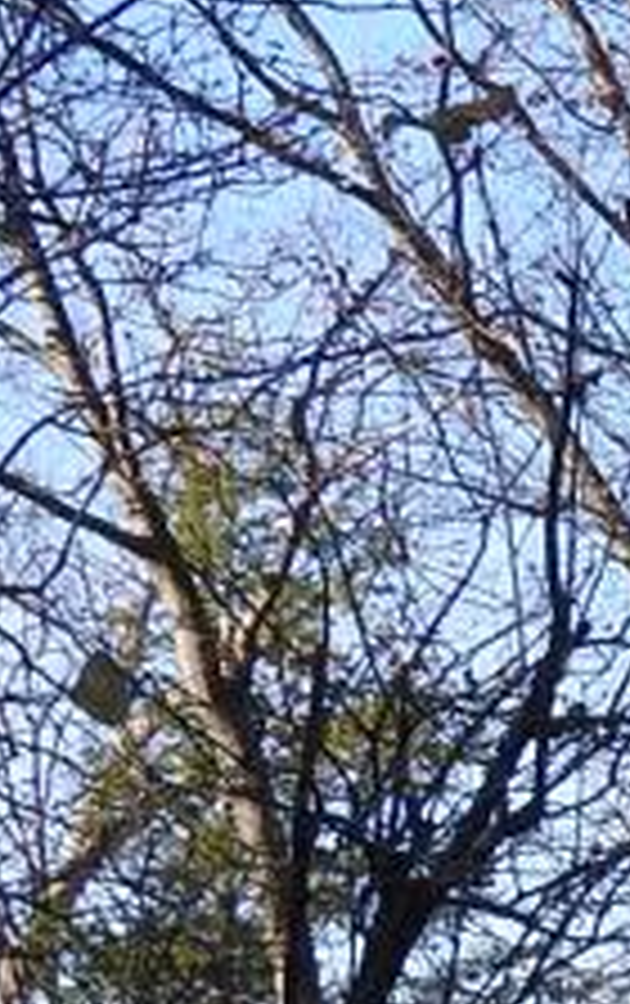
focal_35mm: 170
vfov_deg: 11.9
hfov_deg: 6.9
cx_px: 1976
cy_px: 1382
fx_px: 4655
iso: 100
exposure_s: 1/320
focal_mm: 6.3
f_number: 3.8
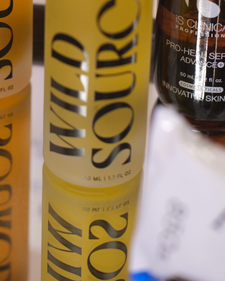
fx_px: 1041
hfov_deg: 12.2
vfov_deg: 14.9
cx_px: 1
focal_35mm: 125
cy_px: -54
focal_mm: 35
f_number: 3.2
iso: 800
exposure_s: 1/52
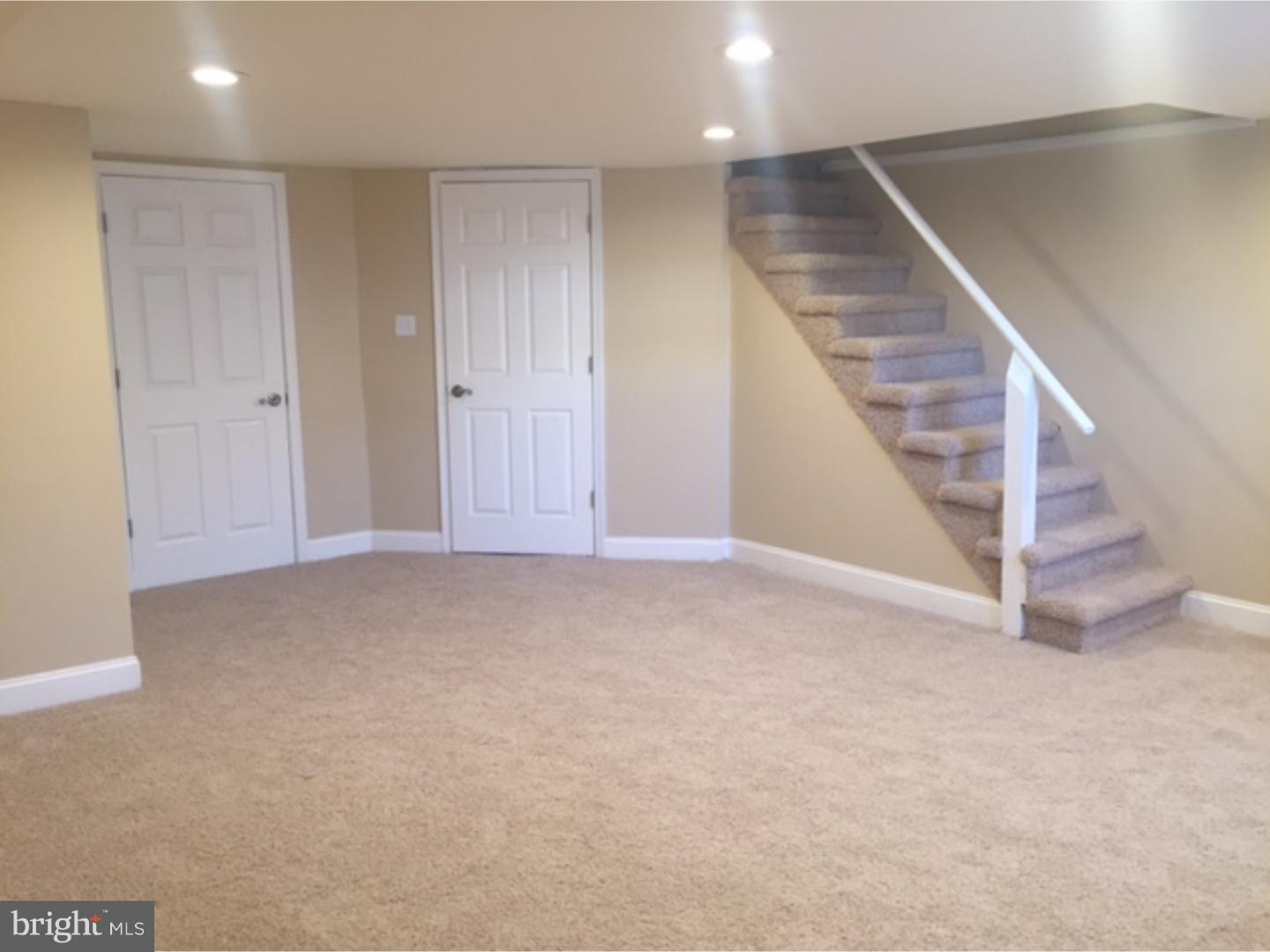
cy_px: 476
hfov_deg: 61.7
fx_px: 1064
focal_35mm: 29
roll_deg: +0.9
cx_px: 635
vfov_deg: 48.2
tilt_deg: -10.3
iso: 64
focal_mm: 4.15
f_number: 2.2
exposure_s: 1/30
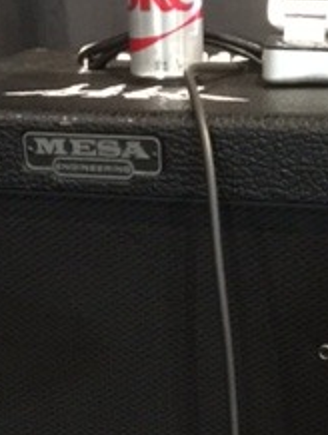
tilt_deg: -30.7
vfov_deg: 20.9
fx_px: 1072
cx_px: 228
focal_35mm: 85
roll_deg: +1.2
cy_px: 567
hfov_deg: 17.3
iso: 320
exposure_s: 1/4
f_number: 2.2
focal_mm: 4.15
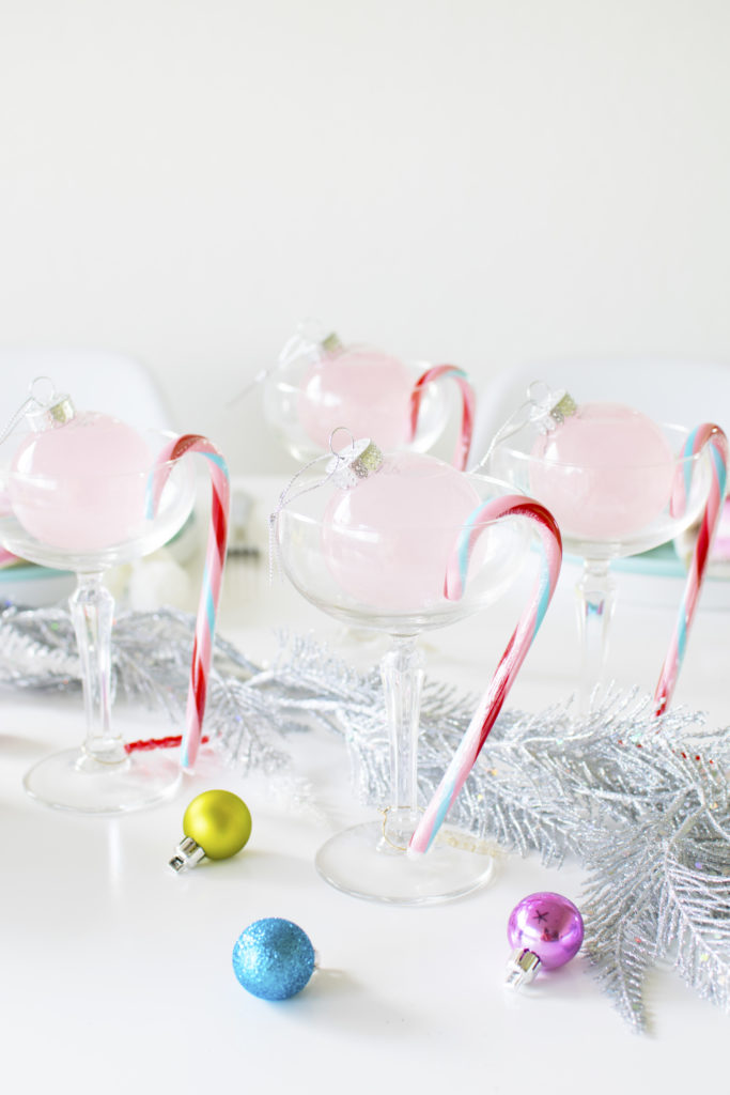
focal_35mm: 52
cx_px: 365
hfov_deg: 25.8
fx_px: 1596
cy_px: 548
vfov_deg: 37.8
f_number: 4
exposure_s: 1/40
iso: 200
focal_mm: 35
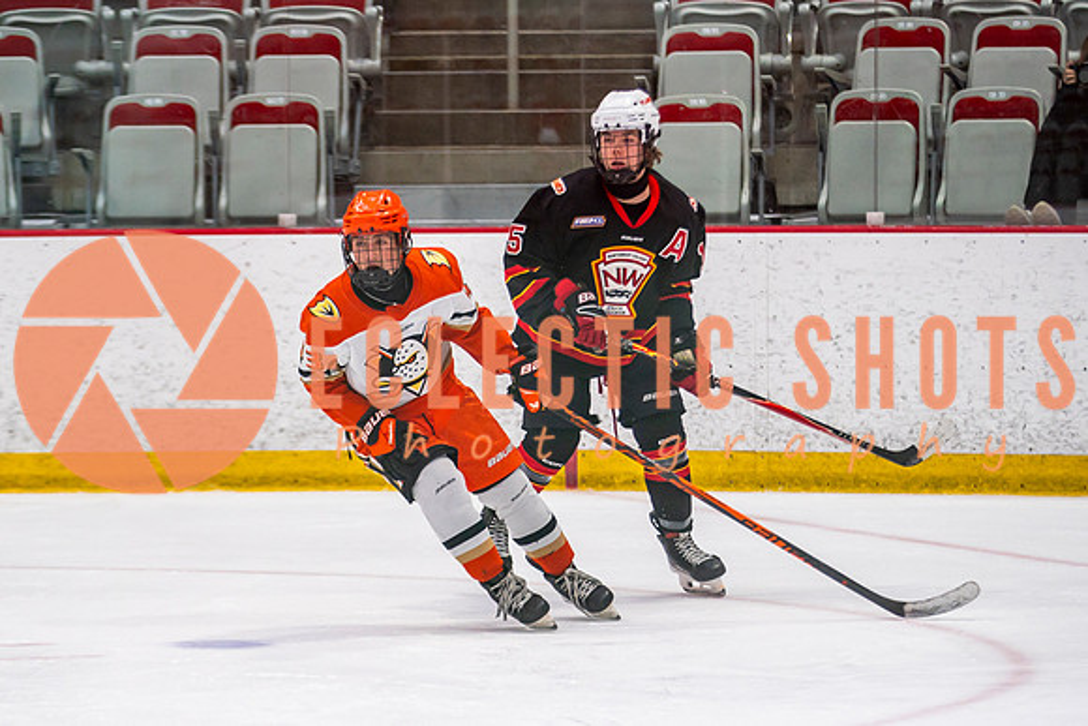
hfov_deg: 8.1
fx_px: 7698
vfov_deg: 5.4
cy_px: 536
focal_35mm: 255
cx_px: 425
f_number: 2.8
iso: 640
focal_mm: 140
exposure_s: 1/640
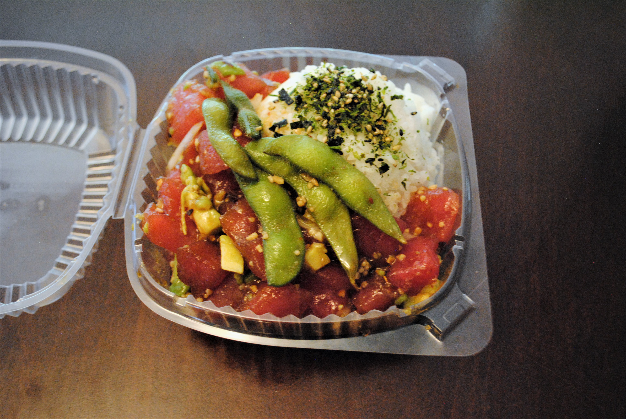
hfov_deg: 53.1
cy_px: 210
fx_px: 627
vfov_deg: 37.0
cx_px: 313
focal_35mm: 36
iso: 1600
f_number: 4
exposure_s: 1/25
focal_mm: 24
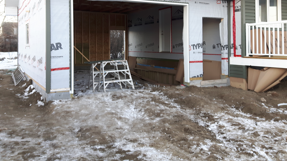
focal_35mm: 38
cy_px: 41
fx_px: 289
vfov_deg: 30.7
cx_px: 130
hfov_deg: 52.7
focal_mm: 3.7
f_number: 1.9
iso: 50
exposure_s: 1/33
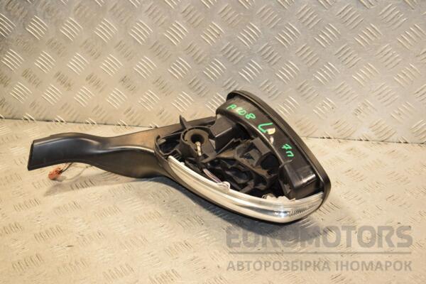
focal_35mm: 60
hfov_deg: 33.4
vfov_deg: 22.6
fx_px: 710
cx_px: 213
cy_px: 142
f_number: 7.1
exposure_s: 1/200
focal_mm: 40
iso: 800
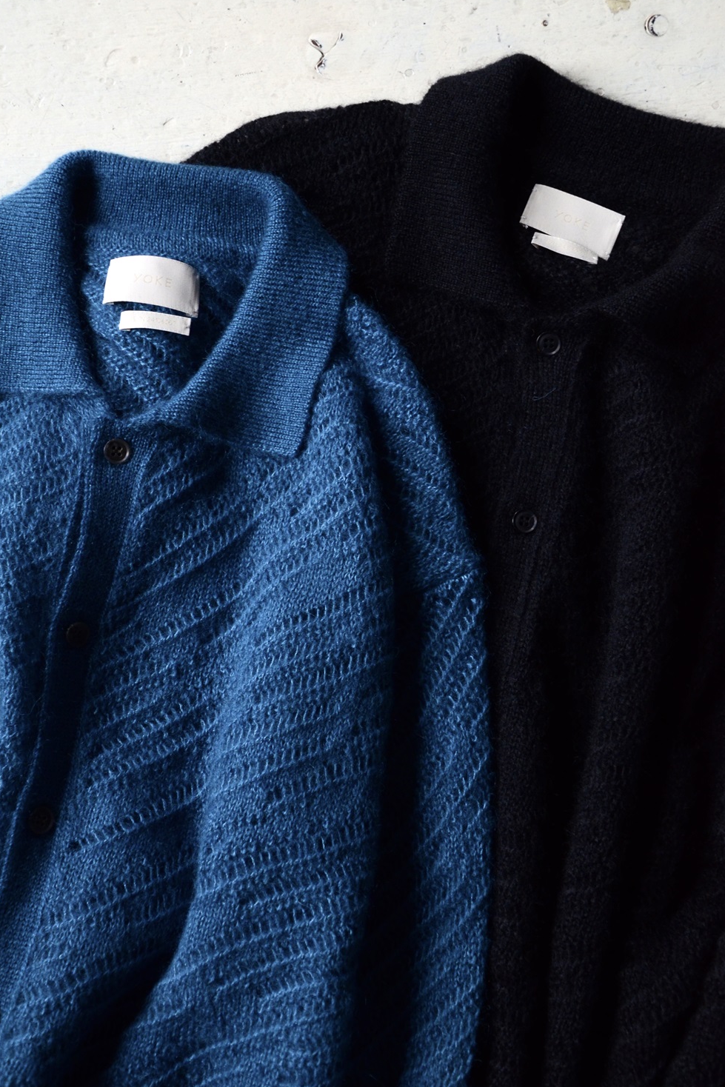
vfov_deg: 48.5
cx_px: 362
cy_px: 537
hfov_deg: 33.4
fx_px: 1208
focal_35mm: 40
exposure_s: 1/50
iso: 1250
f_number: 4.5
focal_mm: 26
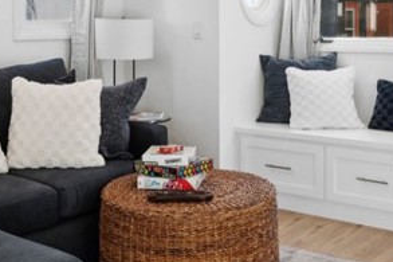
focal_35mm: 56
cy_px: 40
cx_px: 205
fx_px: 611
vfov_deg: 23.7
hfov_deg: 35.7
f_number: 8
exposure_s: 1/100
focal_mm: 16
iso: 400
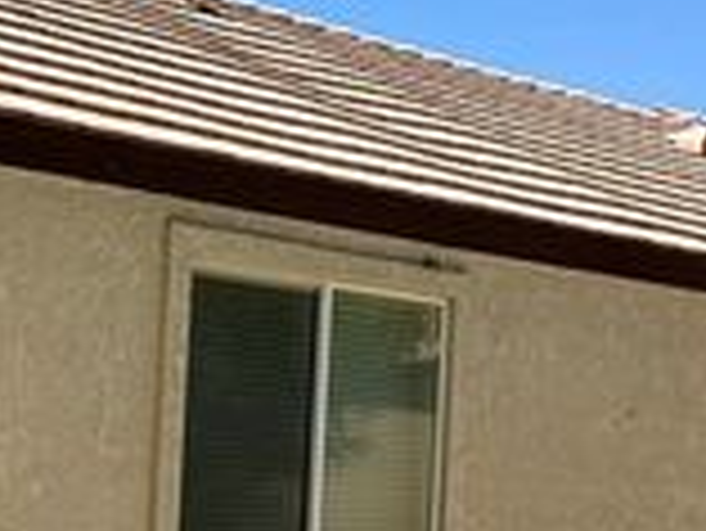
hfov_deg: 19.8
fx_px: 2000
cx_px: 135
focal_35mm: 98
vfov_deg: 15.0
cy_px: 396
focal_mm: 6.76
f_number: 1.78
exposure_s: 1/3425
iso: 80
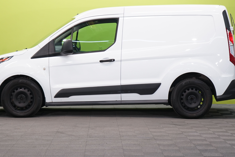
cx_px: 110
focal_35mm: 100
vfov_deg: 13.7
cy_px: 66
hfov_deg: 20.4
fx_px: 653
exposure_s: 1/30
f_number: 5.6
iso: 500
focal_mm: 70
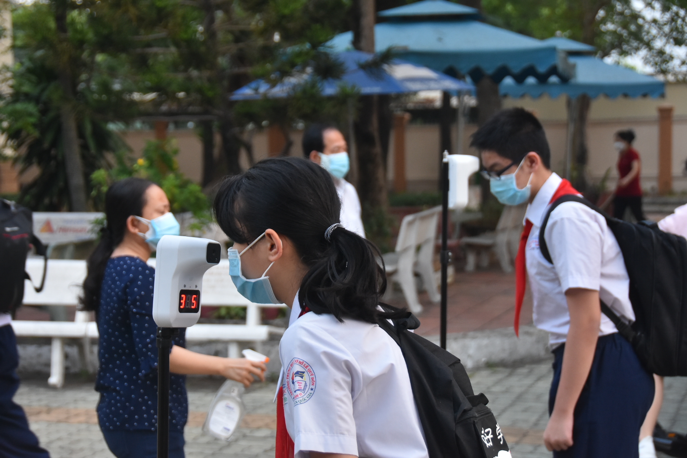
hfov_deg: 24.2
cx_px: 344
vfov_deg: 16.3
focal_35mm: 84
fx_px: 1603
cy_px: 229
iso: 1000
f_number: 4.8
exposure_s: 1/200
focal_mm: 56
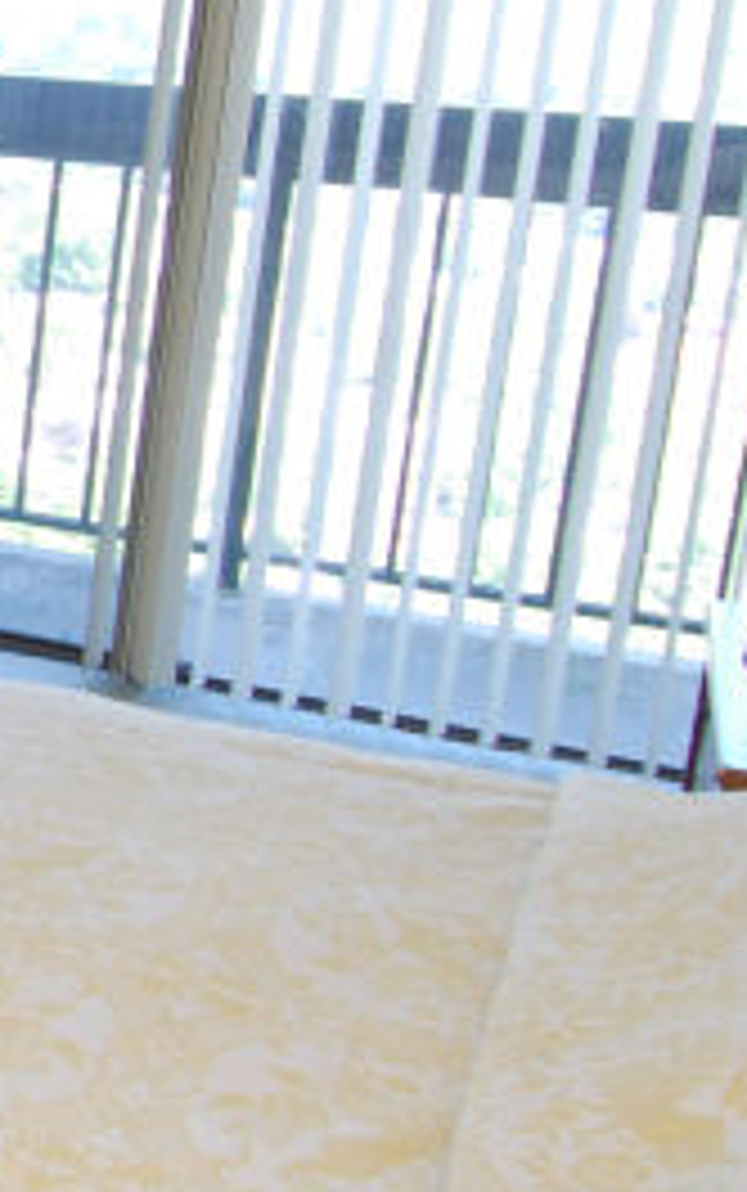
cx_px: -932
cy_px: 367
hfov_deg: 14.0
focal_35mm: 71
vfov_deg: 28.7
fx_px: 2309
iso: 200
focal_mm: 12
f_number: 4
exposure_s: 1/60
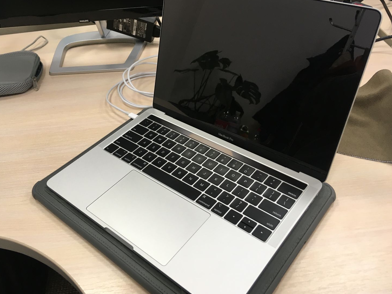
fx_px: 362
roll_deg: +6.6
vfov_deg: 44.2
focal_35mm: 32
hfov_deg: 56.8
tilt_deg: -40.7
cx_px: 188
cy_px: 141
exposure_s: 1/33
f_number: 2.2
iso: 100
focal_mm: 4.15
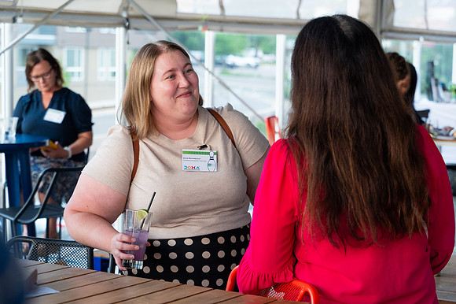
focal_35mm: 88
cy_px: 160
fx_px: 1112
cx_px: 222
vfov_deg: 15.5
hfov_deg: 23.2
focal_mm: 75
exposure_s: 1/640
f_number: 4.5
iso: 1250
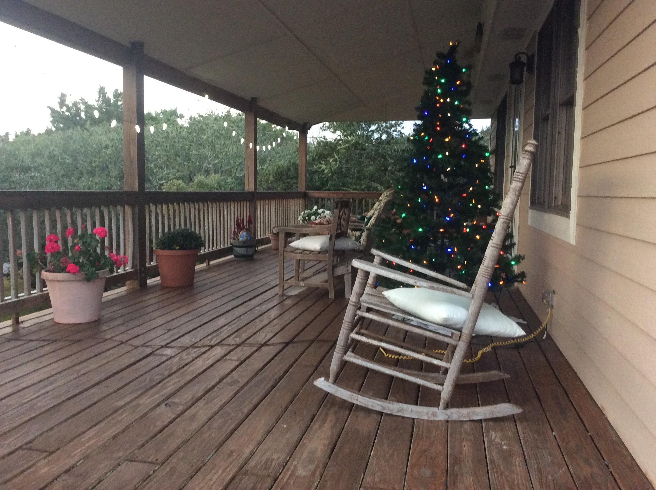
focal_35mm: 32
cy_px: 245
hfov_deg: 56.9
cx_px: 328
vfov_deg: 44.1
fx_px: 606
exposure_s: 1/24
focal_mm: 3.3
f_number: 2.4
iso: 200
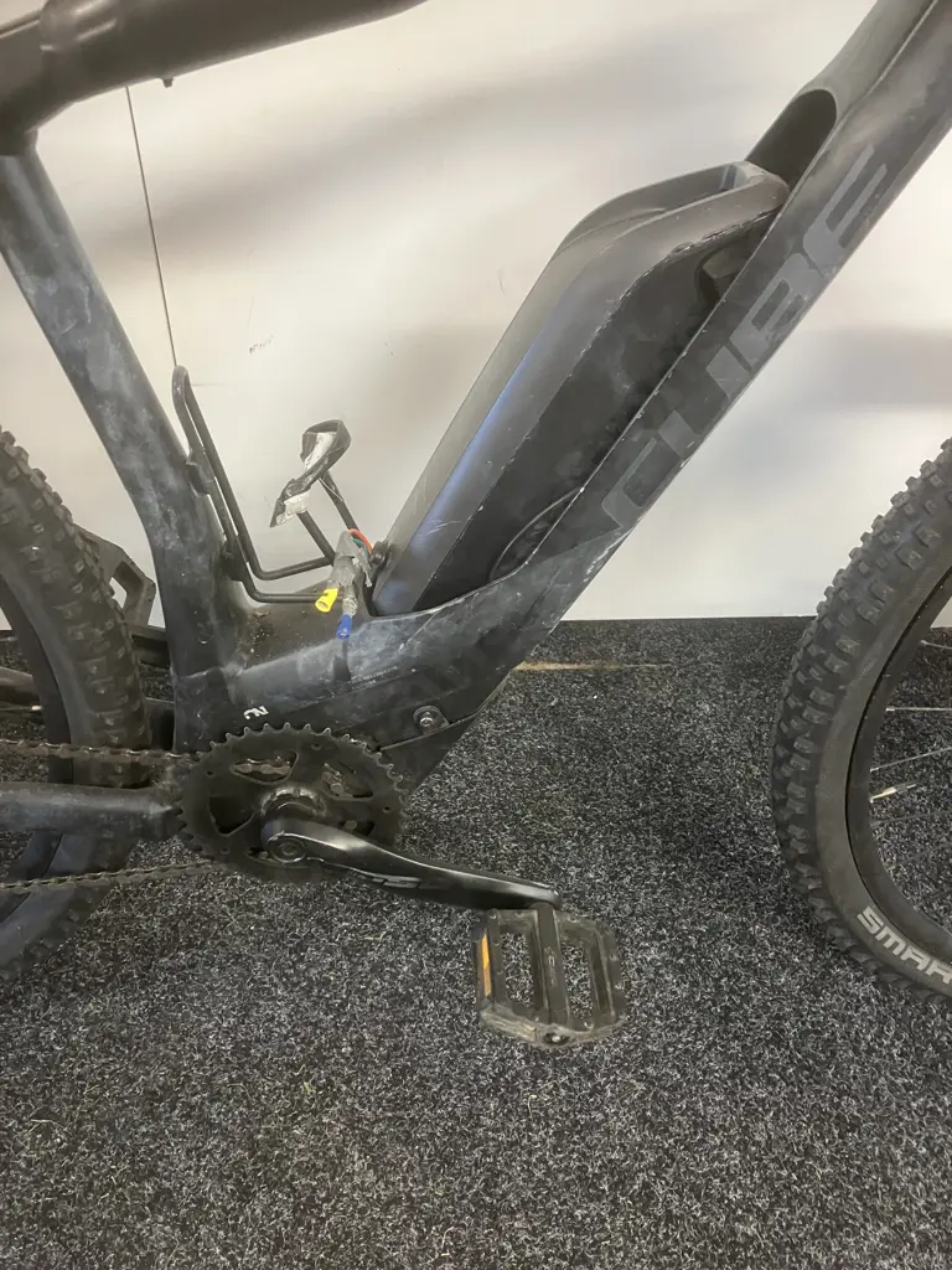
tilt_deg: -43.0
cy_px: 635
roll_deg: -4.9
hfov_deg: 49.7
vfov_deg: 63.4
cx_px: 476
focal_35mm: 28
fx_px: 1027
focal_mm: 3.99
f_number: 1.8
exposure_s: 1/33
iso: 250
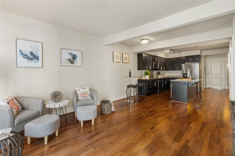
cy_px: 78
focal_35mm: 16
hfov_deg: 96.8
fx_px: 104
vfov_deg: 73.7
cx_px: 118
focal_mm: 16
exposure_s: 1.3
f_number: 11
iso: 100
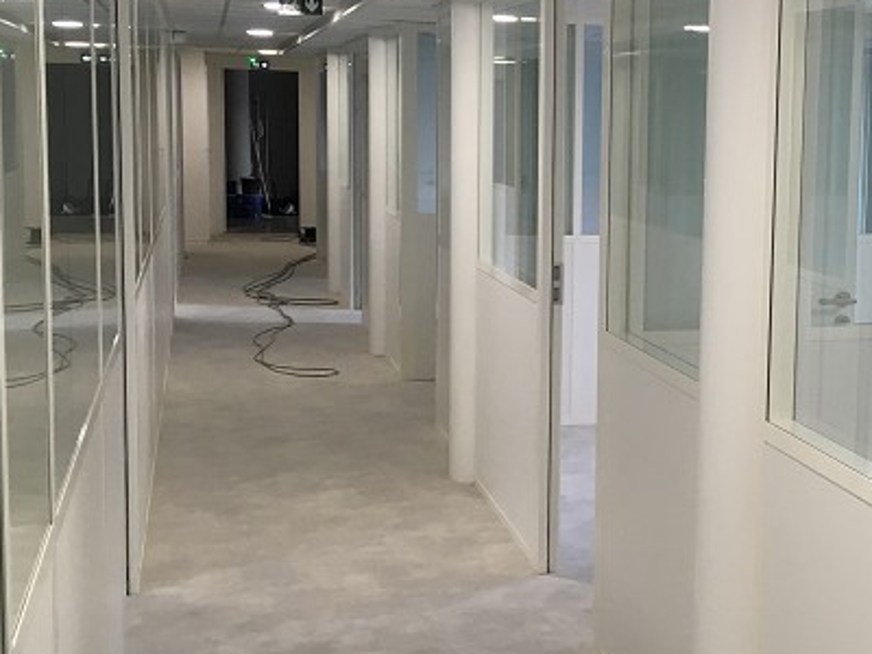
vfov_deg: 25.2
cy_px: 275
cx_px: 752
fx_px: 1461
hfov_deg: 31.9
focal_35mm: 58
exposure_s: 1/33
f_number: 2.2
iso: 32
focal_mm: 4.15
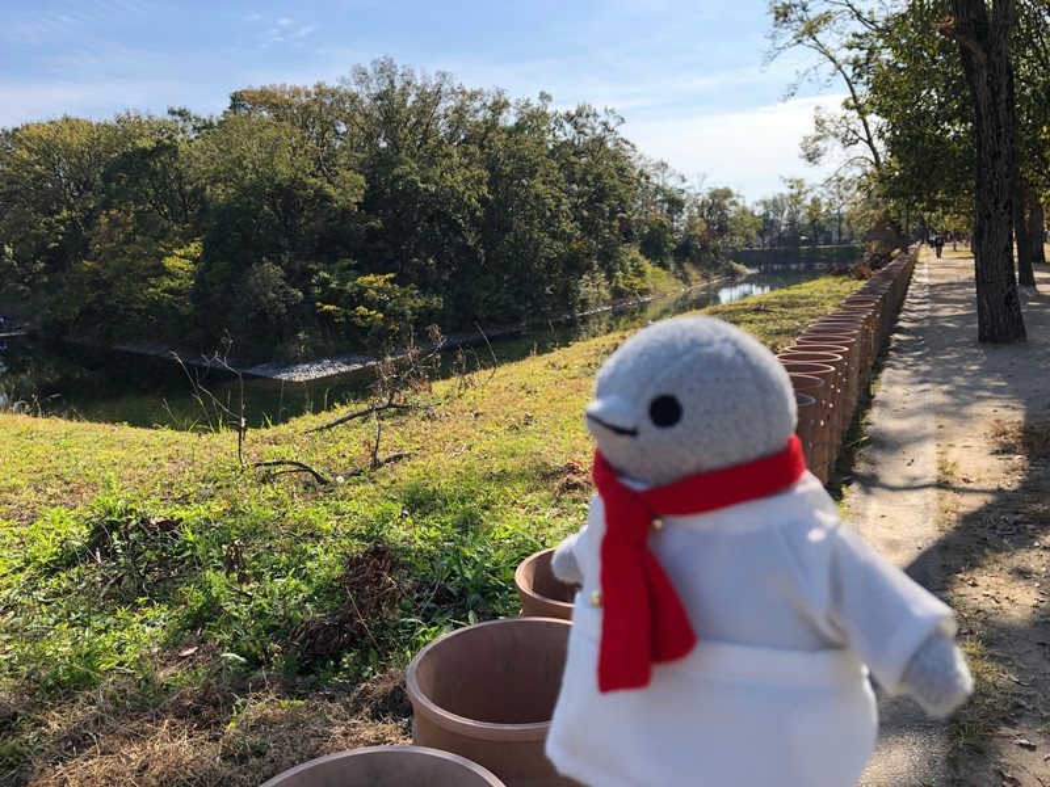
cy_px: 394
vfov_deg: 49.7
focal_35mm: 28
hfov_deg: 63.4
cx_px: 525
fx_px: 849
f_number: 1.8
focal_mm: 3.99
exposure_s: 1/774
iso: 20
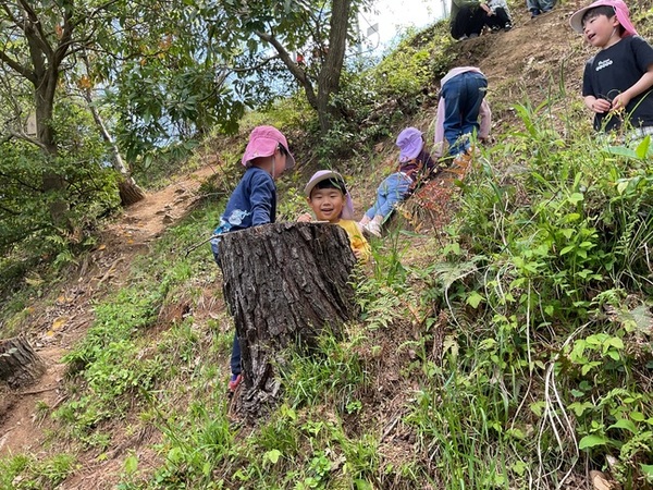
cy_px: 245
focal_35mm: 29
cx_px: 326
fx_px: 547
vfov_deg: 48.2
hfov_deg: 61.7
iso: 16
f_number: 1.8
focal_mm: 3
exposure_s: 1/188
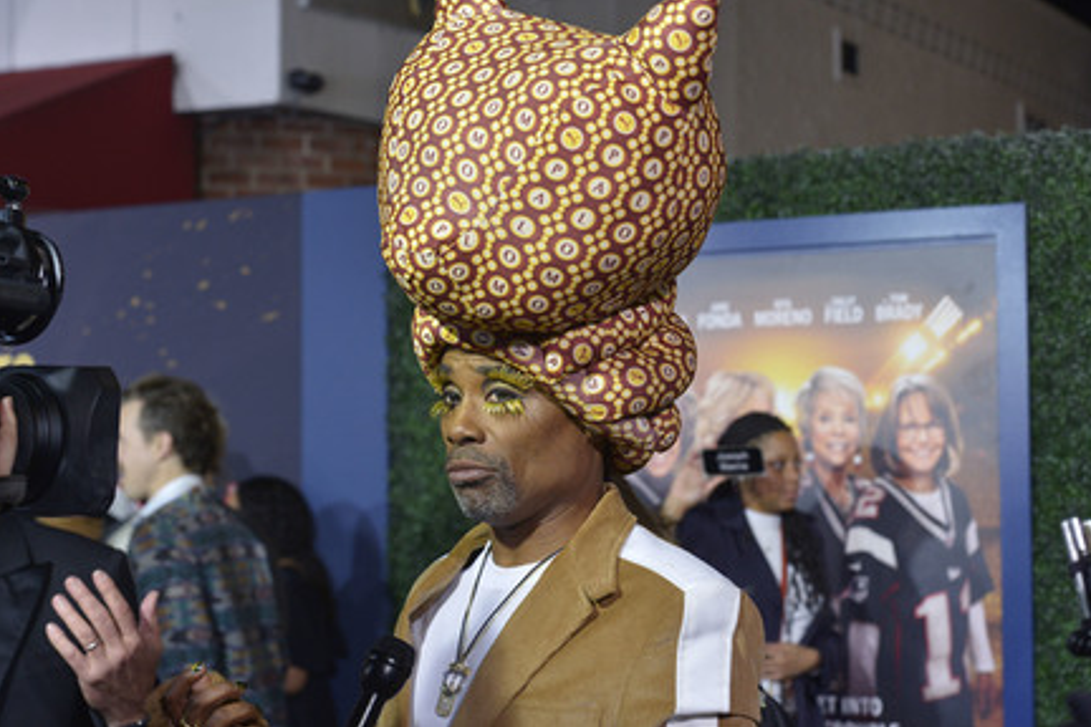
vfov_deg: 18.7
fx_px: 2212
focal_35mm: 73
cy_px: 351
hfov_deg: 27.7
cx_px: 538
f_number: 6.3
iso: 2000
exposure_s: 1/320
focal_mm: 70
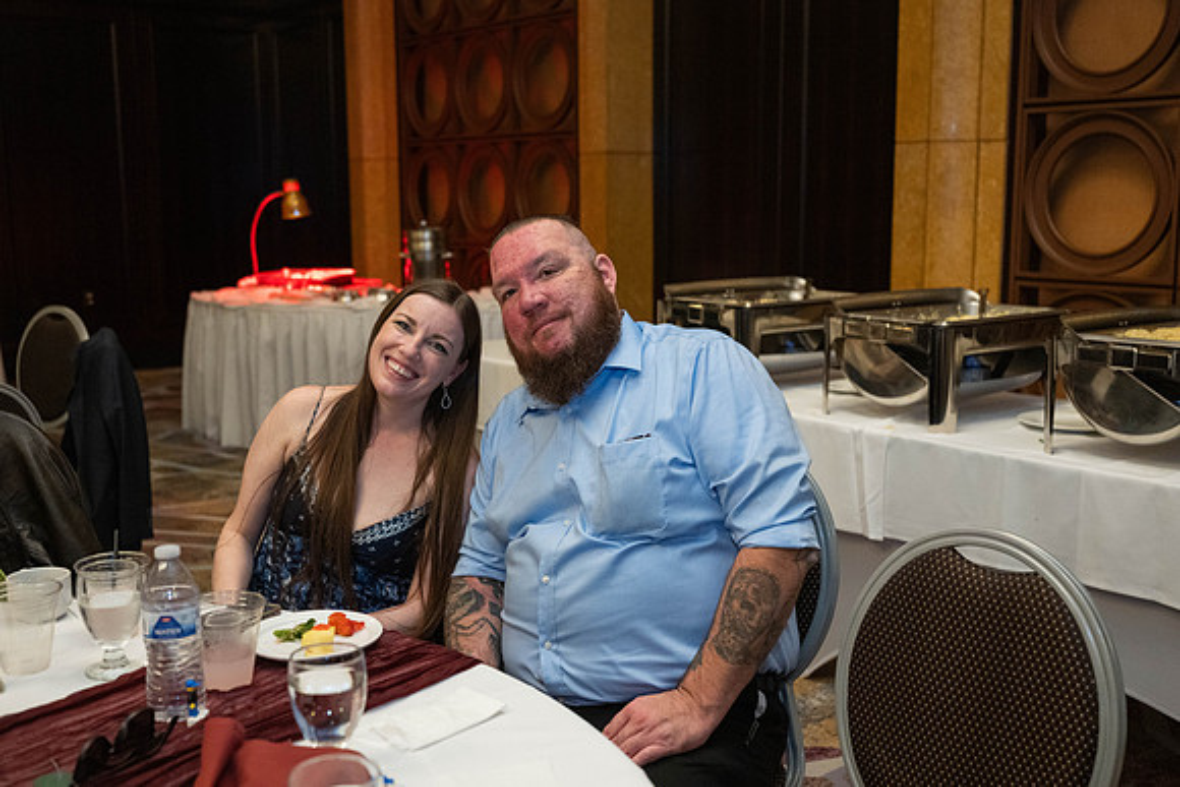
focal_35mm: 38
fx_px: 1239
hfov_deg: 50.9
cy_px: 384
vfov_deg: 35.2
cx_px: 591
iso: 2500
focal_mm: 36
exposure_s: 1/125
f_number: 3.2
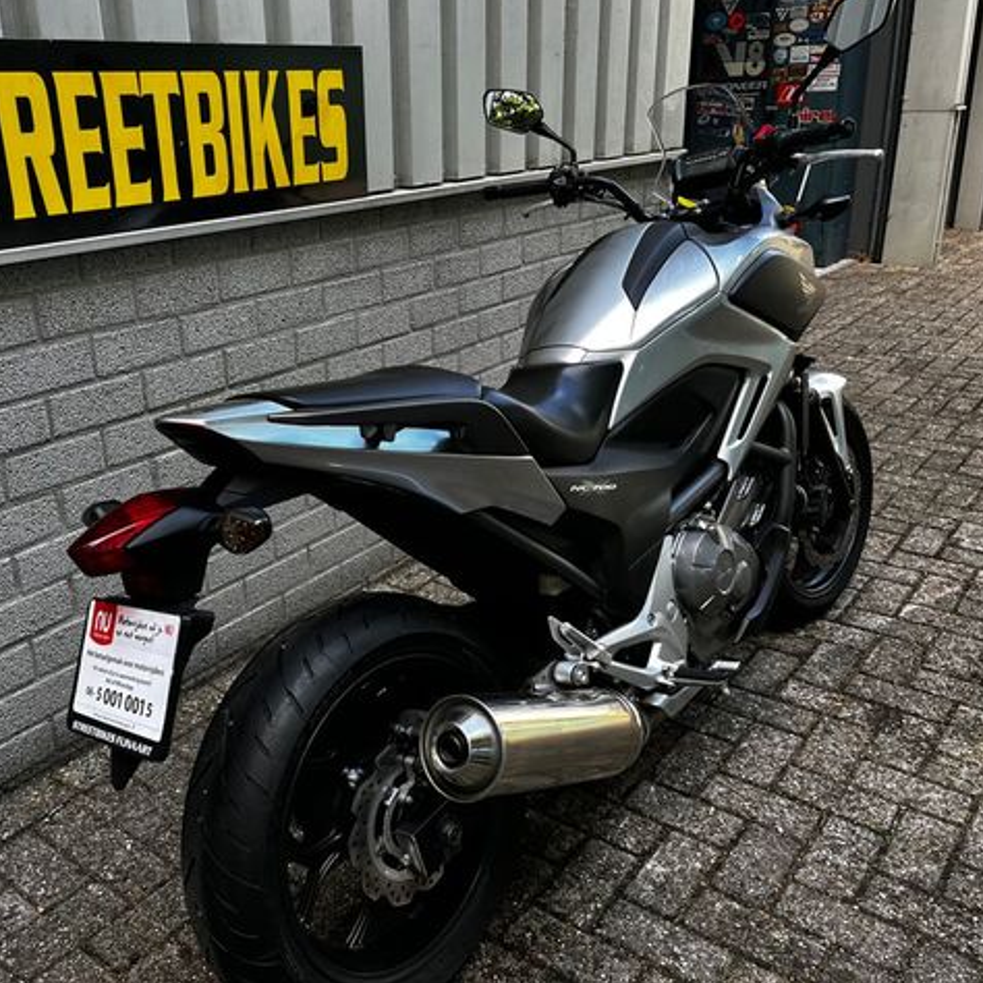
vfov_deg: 52.5
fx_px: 996
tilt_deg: -21.2
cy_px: 487
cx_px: 363
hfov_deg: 51.9
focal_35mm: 31
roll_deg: +1.7
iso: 50
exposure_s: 1/121
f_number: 1.6
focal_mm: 5.1
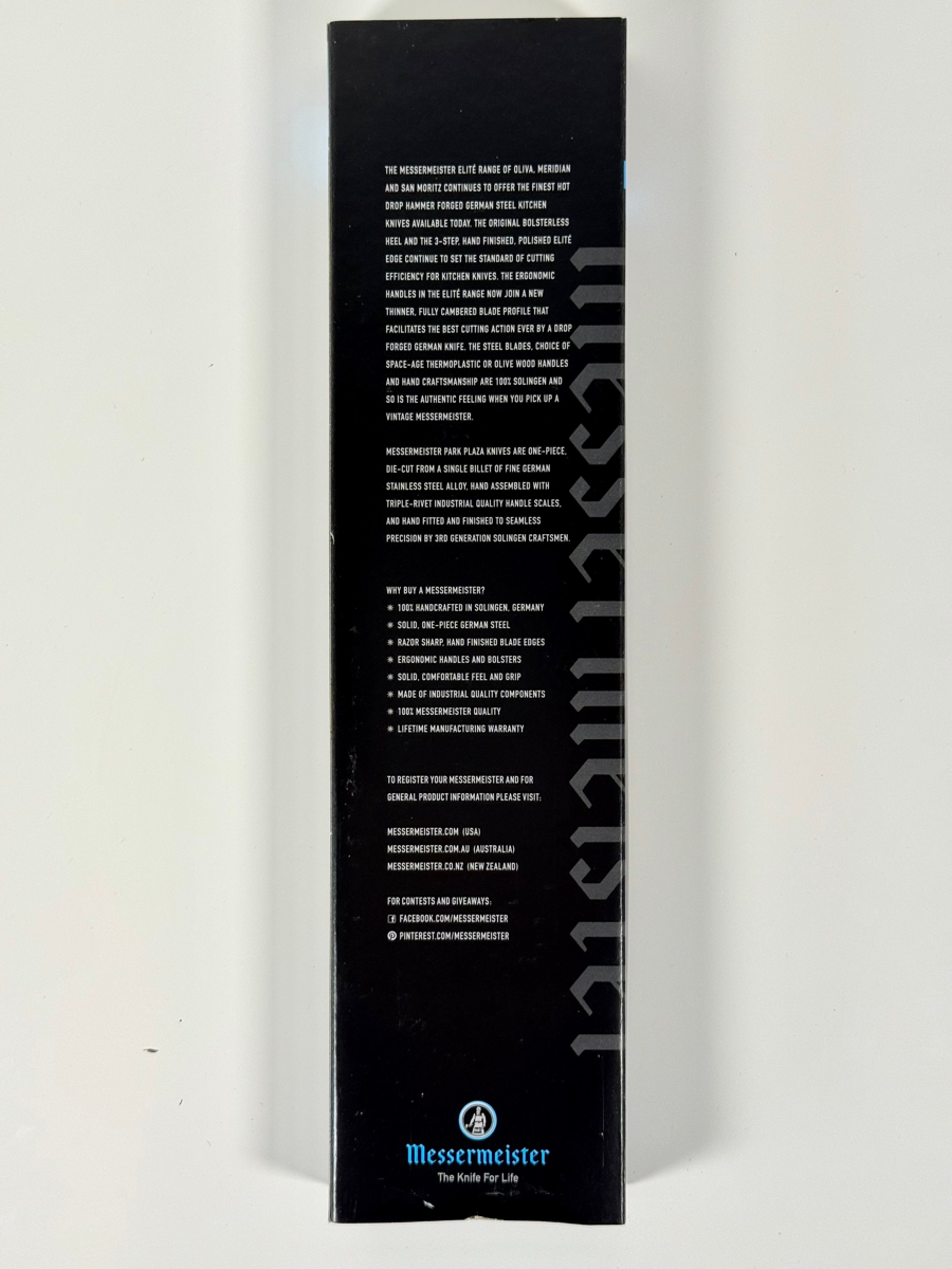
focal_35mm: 48
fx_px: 1760
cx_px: 476
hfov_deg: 30.3
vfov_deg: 39.7
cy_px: 634
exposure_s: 1/193
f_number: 1.78
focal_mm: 6.76
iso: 50
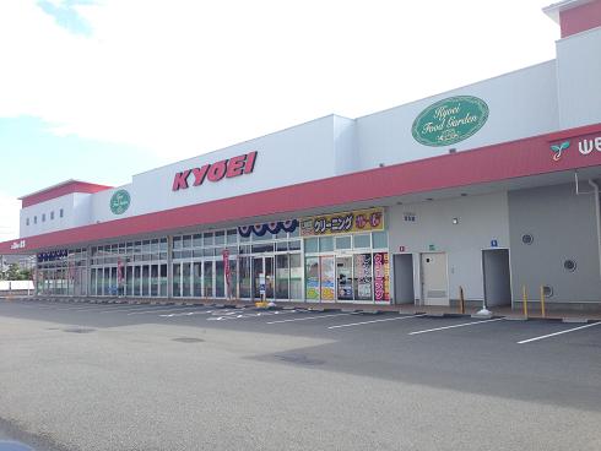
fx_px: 573
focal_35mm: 33
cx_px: 300
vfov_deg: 43.0
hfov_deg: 55.3
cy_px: 226
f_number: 2.4
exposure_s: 1/889
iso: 50
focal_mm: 4.13
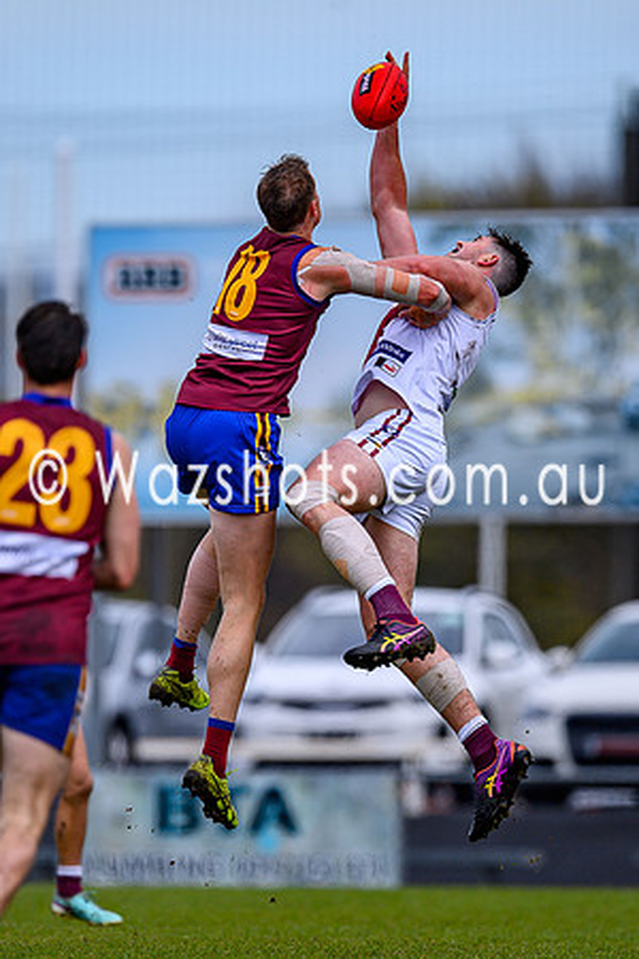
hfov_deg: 1.5
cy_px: 580
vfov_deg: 2.2
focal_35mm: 918
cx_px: 292
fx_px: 24446
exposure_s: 1/1250
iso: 125
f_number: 4
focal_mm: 500
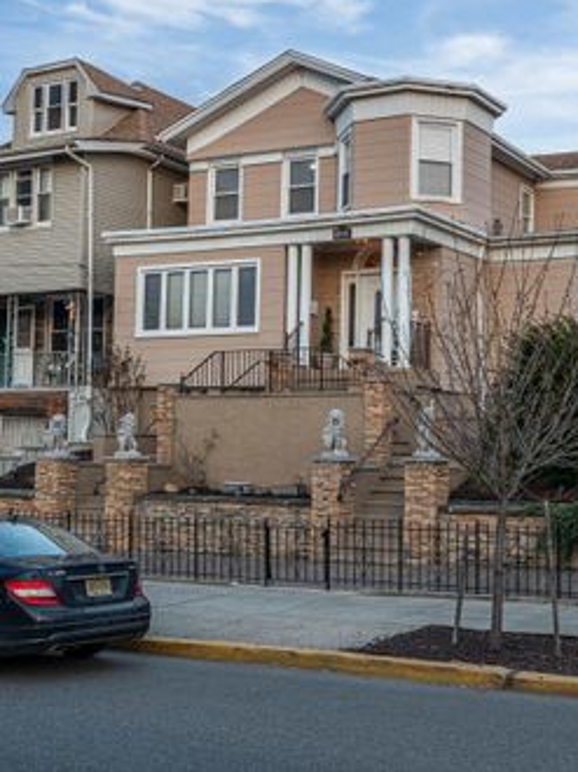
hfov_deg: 28.1
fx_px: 1137
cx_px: 435
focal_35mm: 51
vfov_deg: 37.5
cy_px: 385
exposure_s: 1/5
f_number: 9
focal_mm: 35
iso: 250
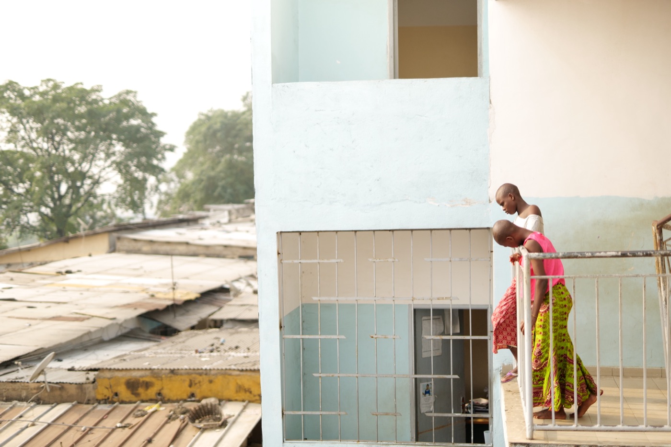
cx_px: 336
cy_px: 224
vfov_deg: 27.0
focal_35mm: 50
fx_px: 932
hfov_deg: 39.6
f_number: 1.4
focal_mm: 50
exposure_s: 1/8000
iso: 1600
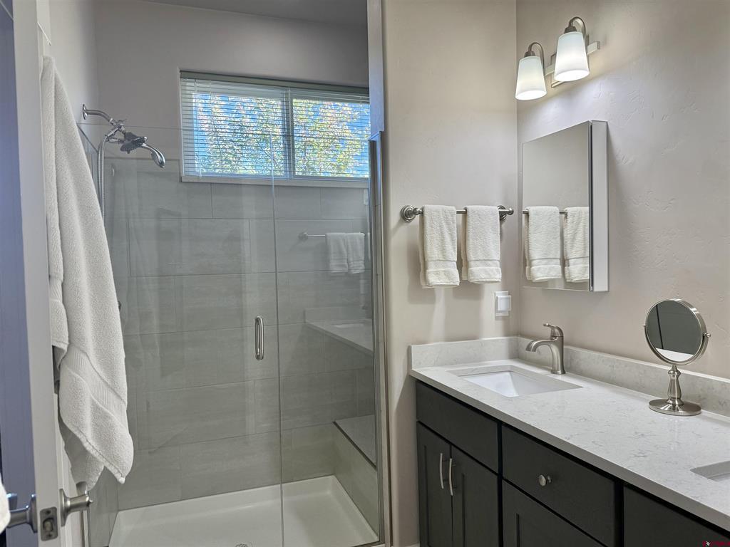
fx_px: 506
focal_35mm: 24
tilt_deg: -2.0
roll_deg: +1.1
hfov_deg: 71.6
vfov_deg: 56.8
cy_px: 274
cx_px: 365
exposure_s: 1/234
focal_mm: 6.76
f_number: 1.78
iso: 125
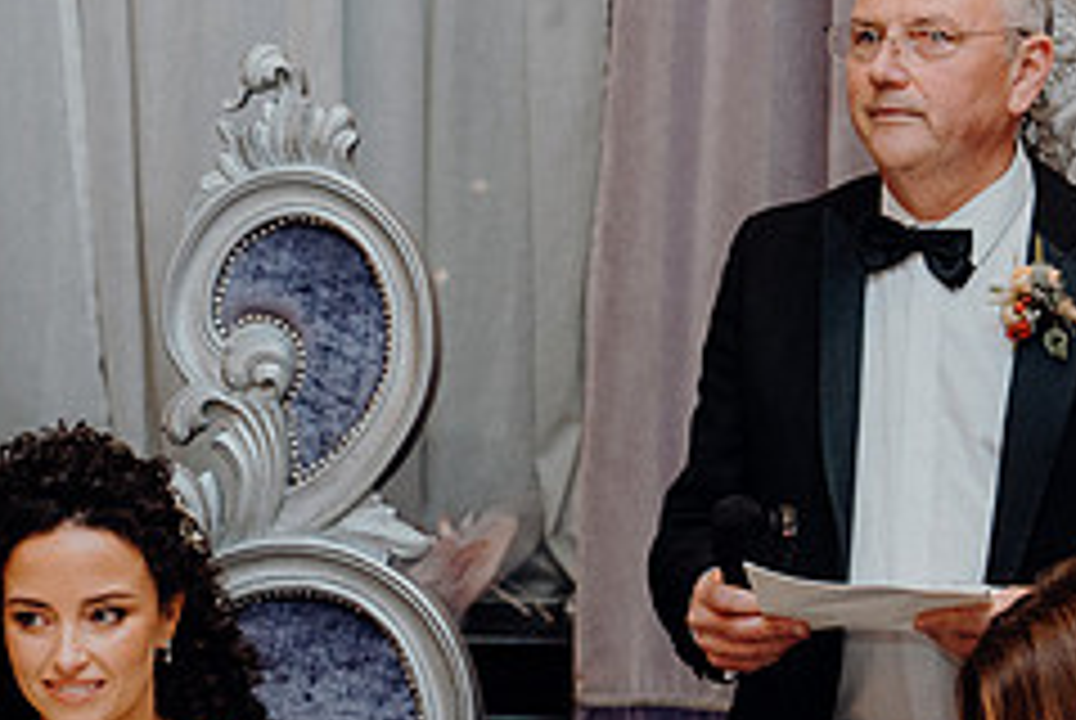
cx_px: 248
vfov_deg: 10.9
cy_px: 574
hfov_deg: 16.1
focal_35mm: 126
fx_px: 3771
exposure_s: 1/160
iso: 2500
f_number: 3.5
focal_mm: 52
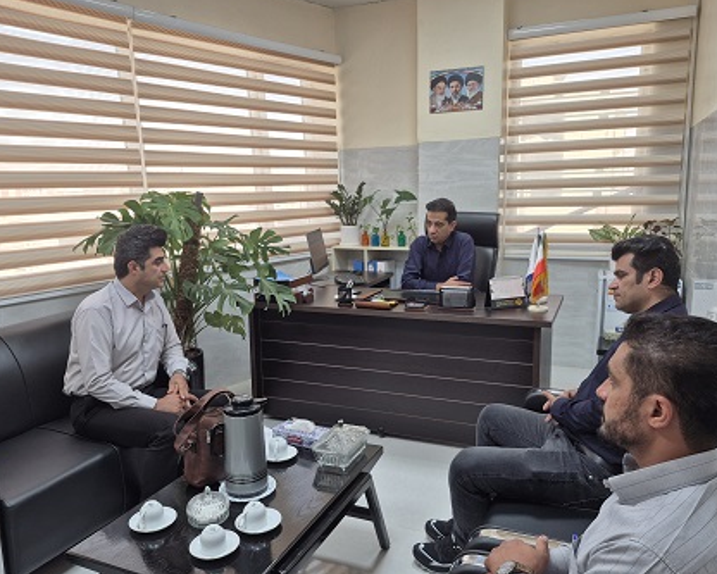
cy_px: 301
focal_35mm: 27
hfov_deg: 64.1
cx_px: 357
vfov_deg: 53.2
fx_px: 573
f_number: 1.8
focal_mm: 5.4
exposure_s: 1/100
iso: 50
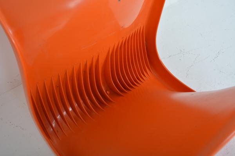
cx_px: 118
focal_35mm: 48
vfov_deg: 28.1
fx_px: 313
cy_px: 78
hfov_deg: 41.1
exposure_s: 1/160
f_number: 8
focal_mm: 32
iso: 400
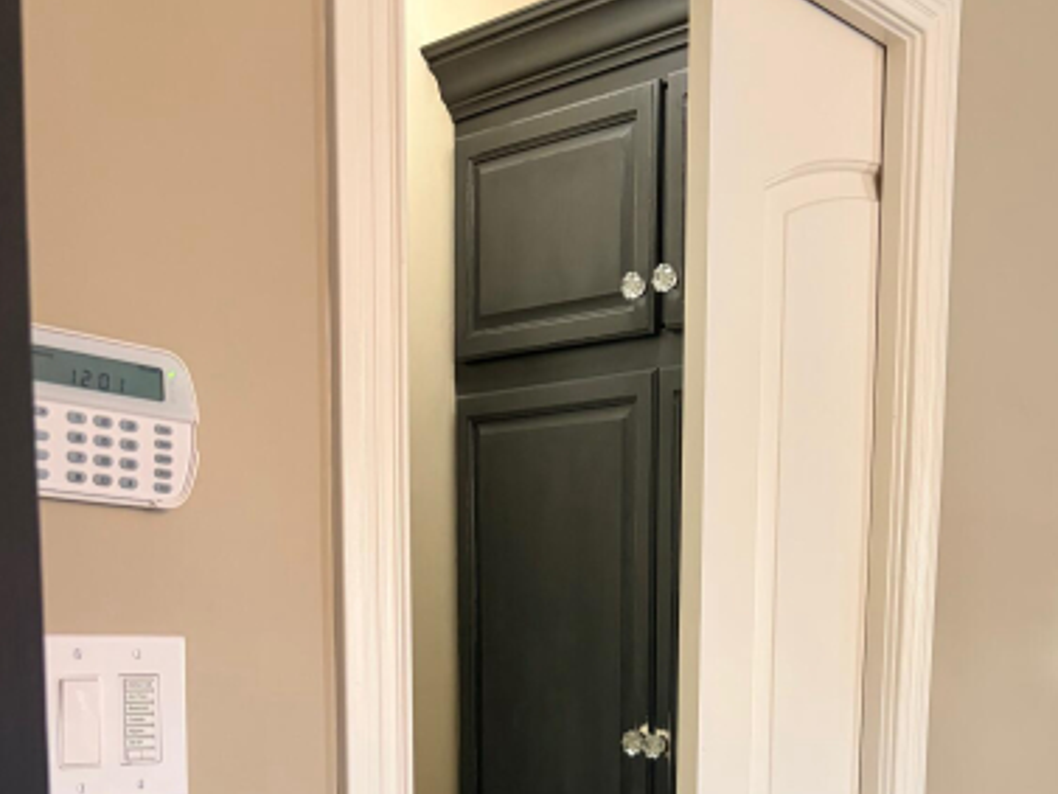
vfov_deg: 29.2
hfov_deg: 40.8
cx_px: 688
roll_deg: -0.4
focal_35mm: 46
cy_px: 815
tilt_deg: -6.1
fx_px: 1406
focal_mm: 5.96
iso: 200
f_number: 1.6
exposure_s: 1/60
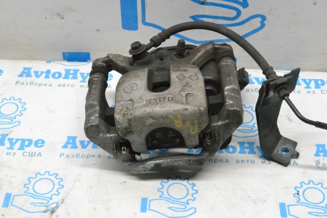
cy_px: 109
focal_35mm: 66
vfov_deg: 20.6
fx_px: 599
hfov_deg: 30.5
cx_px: 164
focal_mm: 44
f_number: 18
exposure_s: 1/50
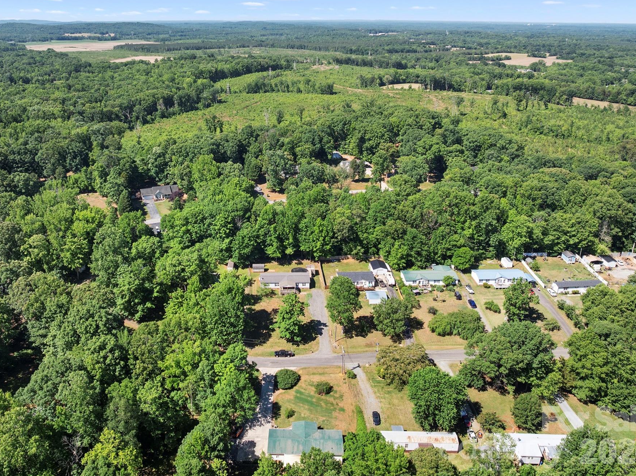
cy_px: 199
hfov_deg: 63.3
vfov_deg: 49.5
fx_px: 514
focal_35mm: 28
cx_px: 286
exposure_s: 1/1250
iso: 120
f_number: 2.8
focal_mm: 12.29
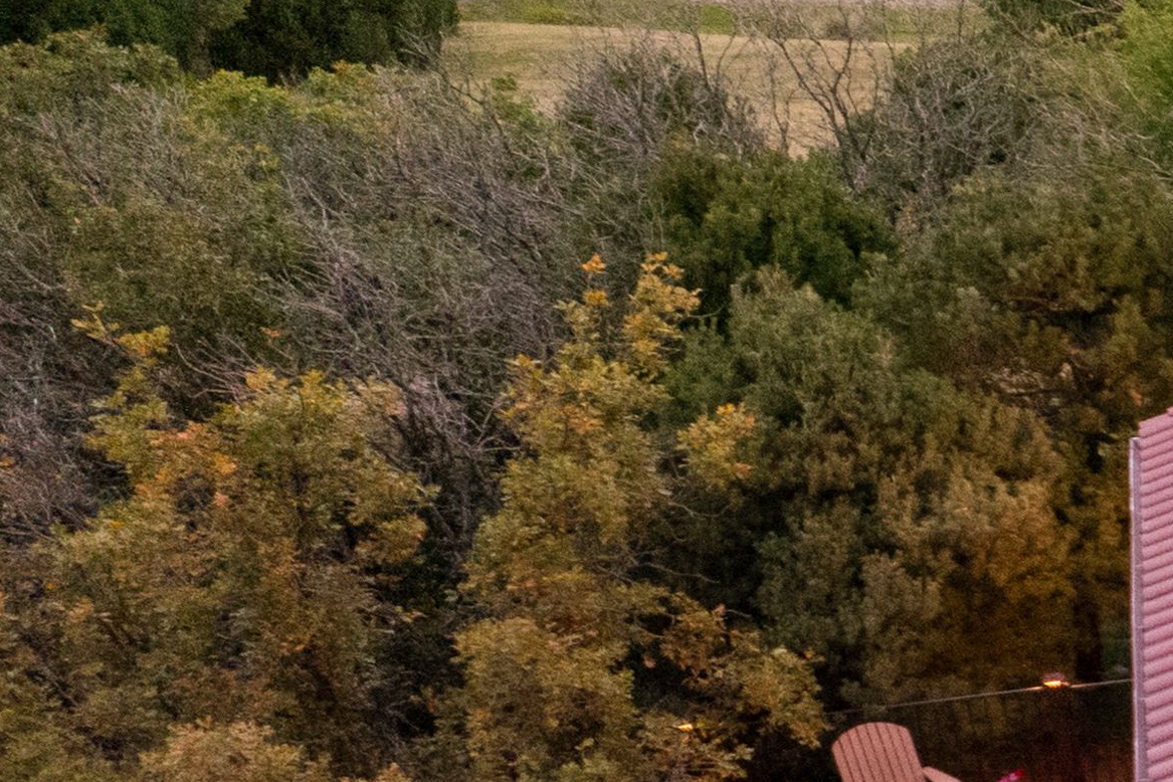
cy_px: 772
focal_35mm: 103
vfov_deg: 13.1
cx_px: 2591
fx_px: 3356
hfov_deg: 14.8
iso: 760
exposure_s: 1/8
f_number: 2.8
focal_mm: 8.38
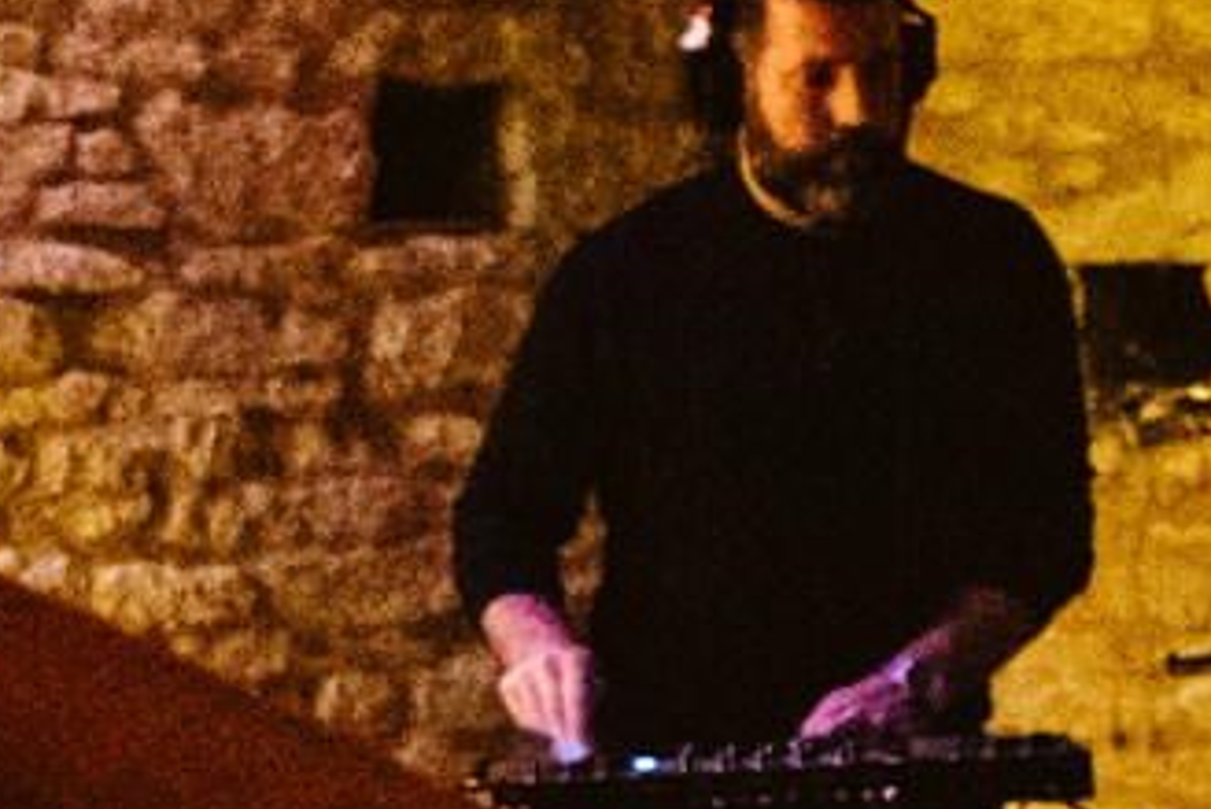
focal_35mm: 192
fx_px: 6461
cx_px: -1045
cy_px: 1245
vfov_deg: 7.0
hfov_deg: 10.1
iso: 51200
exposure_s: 1/250
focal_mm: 35
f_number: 2.8
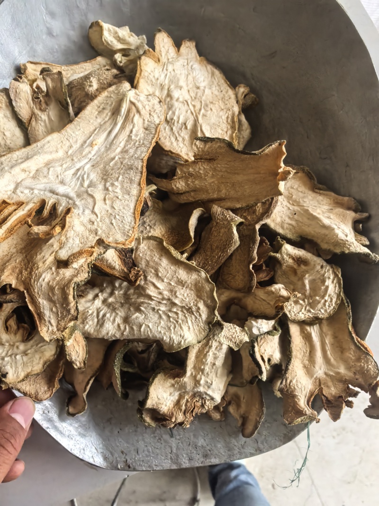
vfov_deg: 71.6
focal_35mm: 24
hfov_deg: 56.8
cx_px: 190
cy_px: 253
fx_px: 350
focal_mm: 6.98
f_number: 4
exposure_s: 1/193
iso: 3200
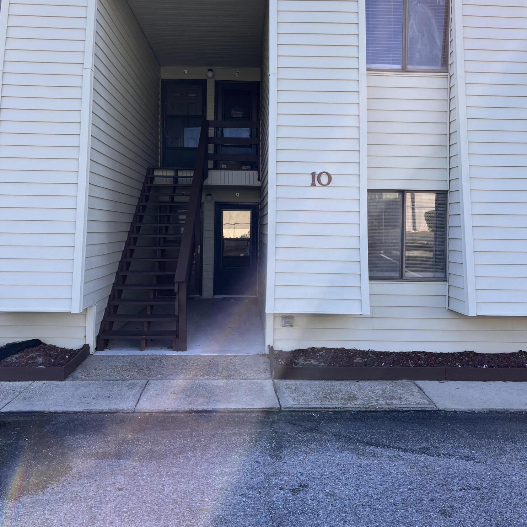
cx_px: 261
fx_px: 534
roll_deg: -0.6
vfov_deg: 52.3
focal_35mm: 31
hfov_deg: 52.5
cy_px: 218
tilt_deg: +1.0
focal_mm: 5.1
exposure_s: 1/1009
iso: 50
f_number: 1.6
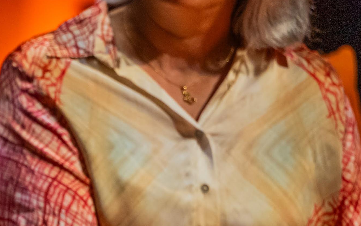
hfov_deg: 2.2
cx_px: -59
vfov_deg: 1.4
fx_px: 9424
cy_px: 197
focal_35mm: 958
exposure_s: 1/200
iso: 1000
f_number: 2.8
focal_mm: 200
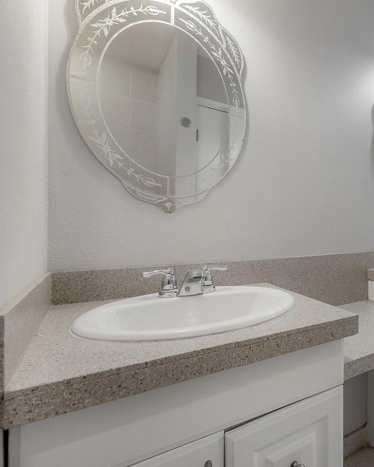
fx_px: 277
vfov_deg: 80.4
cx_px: 334
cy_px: 233
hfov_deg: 58.6
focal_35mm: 20
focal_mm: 14
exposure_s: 1/20
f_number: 9
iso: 320
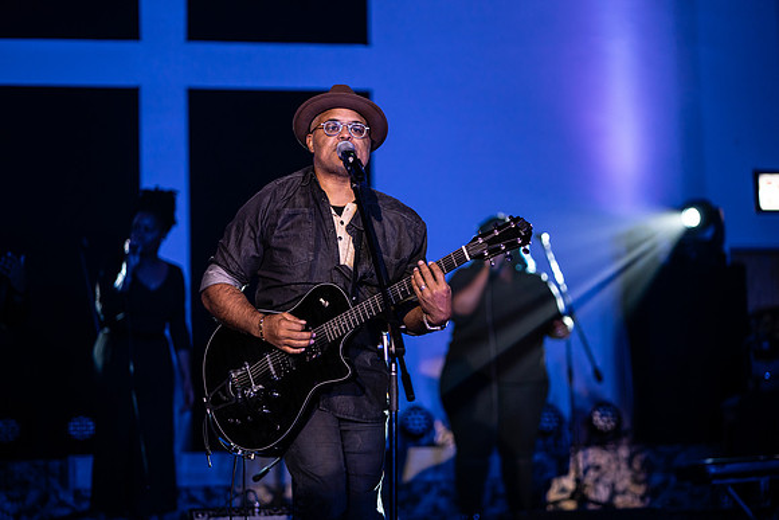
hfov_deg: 23.9
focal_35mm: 85
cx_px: 390
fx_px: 1840
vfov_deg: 16.1
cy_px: 260
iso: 2000
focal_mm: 85
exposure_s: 1/500
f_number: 2
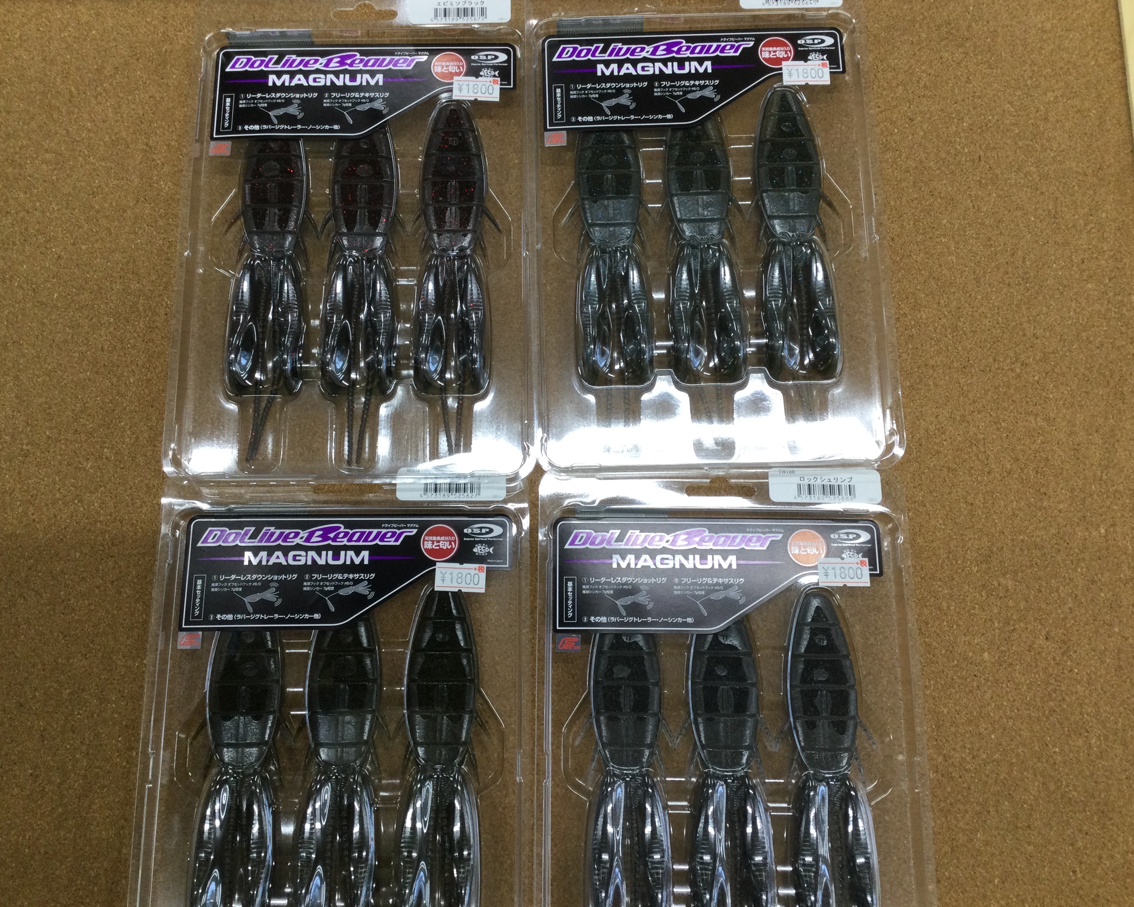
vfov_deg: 44.5
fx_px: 1107
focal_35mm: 33
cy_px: 457
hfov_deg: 54.2
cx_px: 548
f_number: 2.4
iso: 25
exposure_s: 1/30
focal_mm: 3.3
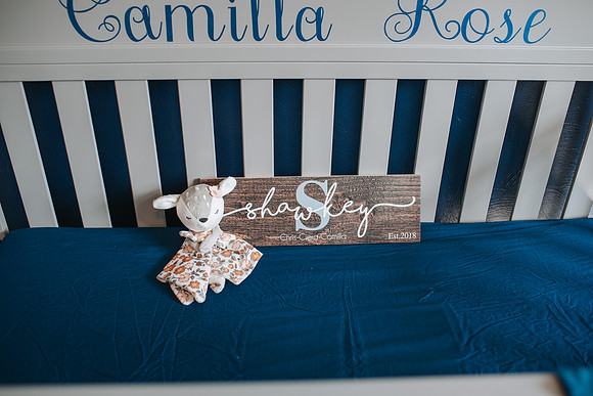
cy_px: 198
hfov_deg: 54.4
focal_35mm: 35
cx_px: 296
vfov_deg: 37.9
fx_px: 577
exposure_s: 1/250
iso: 1000
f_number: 2.8
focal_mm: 35
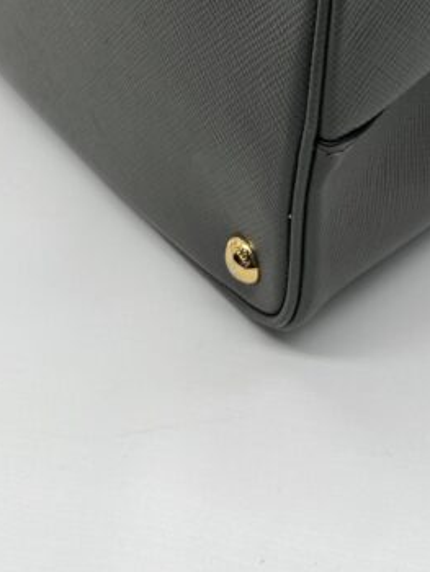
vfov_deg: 23.4
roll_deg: +5.5
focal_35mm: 76
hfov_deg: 19.3
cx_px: 304
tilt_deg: -34.2
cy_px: -118
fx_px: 1257
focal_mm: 5.7
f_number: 1.5
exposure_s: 1/168
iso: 40
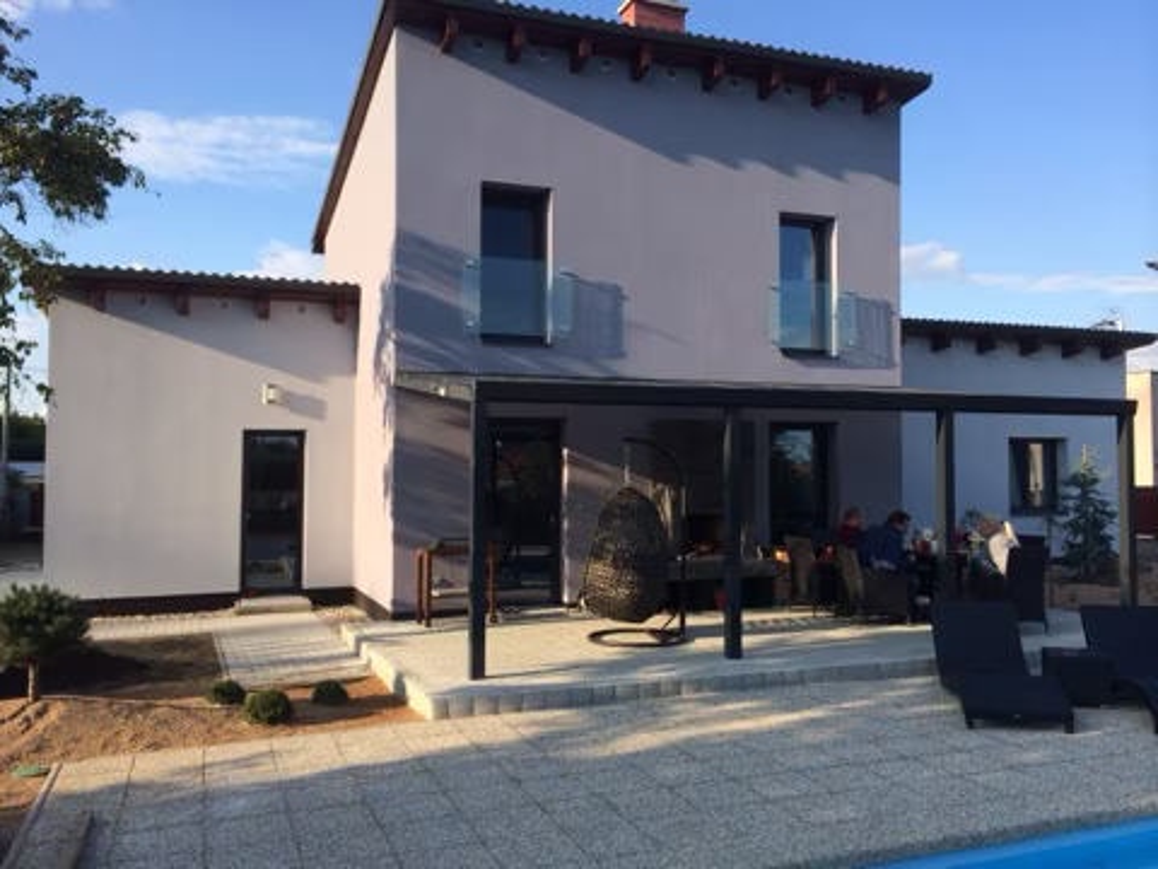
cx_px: 579
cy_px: 434
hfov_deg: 60.0
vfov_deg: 46.8
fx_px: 1004
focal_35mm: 30
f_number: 2.2
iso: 32
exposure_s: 1/1080
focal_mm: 4.12
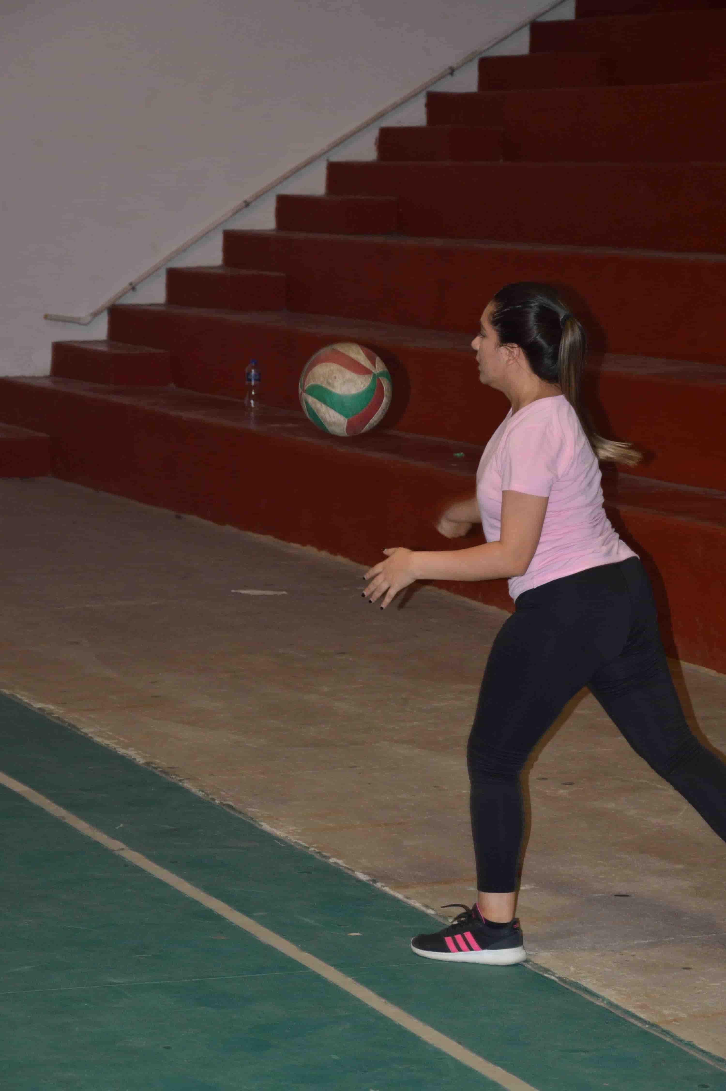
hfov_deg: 13.0
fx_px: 3182
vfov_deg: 19.5
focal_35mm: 105
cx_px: 363
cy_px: 546
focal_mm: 70
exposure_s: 1/125
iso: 800
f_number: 5.6
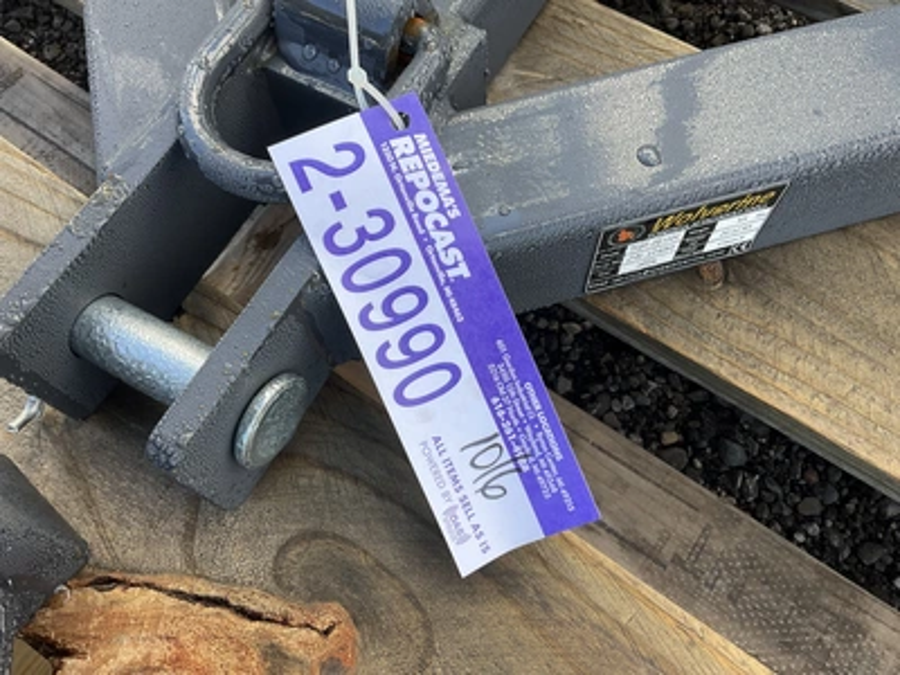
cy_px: 338
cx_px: 450
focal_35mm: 29
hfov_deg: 61.7
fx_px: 754
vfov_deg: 48.2
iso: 20
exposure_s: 1/137
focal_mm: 3
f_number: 1.8
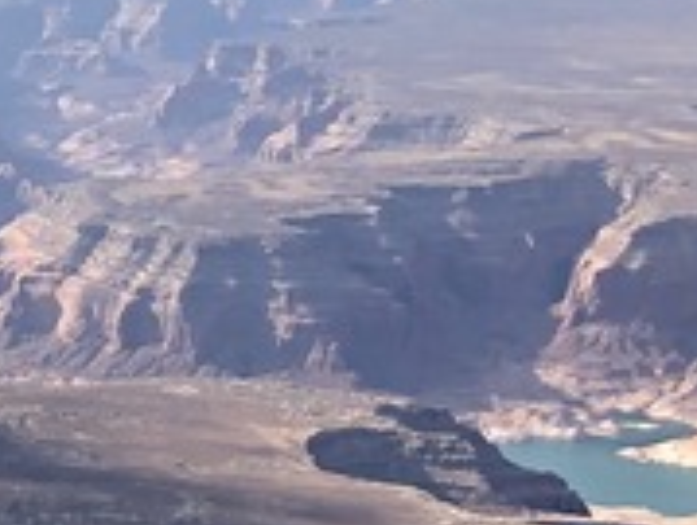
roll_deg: +3.3
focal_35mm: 156
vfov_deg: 9.0
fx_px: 3147
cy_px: 1031
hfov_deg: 11.0
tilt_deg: -19.8
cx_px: -876
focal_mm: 3.99
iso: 20
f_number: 1.8
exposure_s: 1/1091
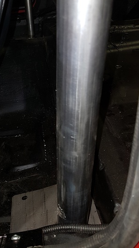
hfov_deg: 31.6
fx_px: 243
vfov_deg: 53.8
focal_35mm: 37
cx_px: 41
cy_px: 104
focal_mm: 4.2
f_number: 1.7
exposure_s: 1/50
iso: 100
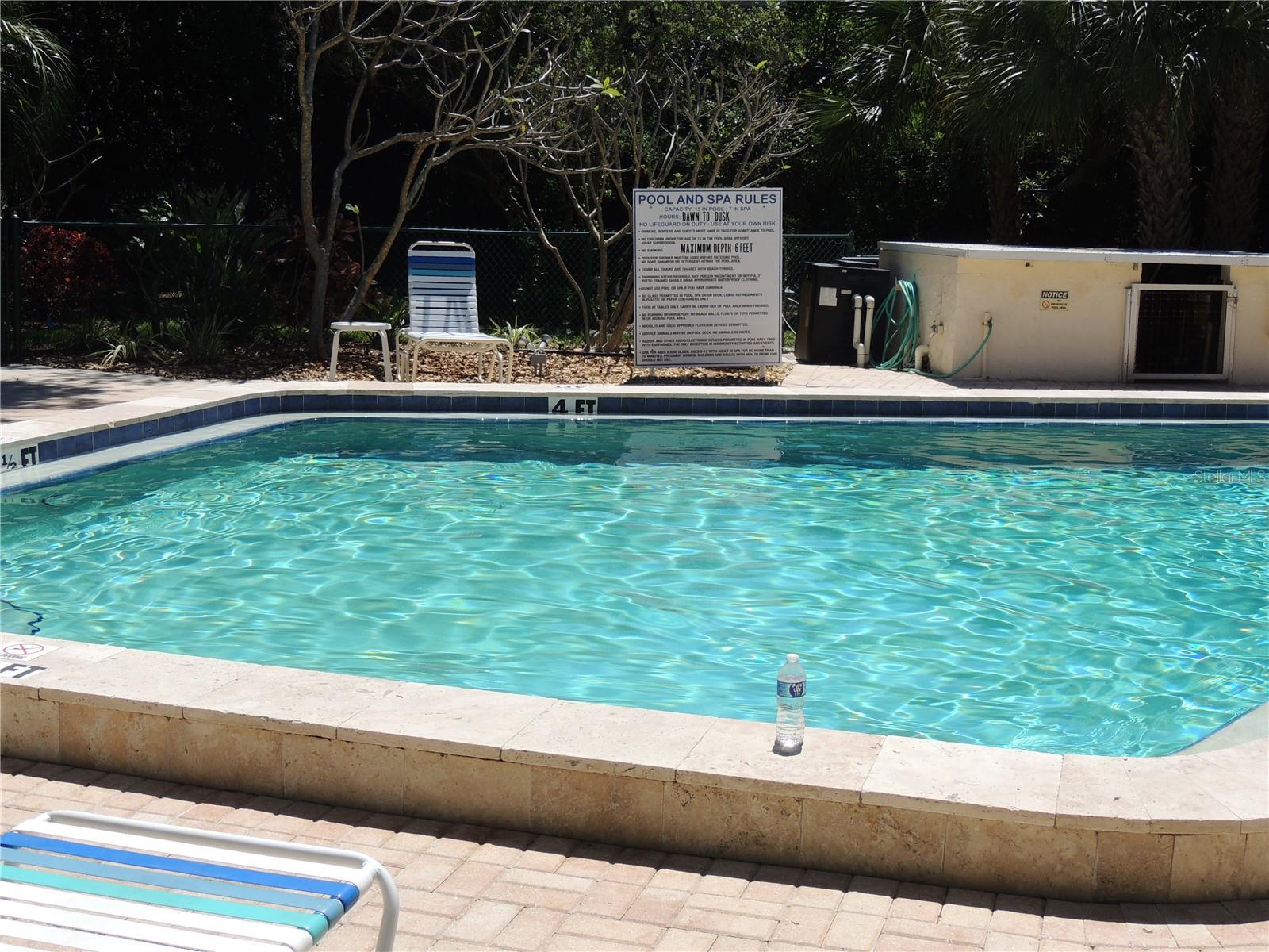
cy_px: 476
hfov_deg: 40.4
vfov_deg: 30.9
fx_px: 1723
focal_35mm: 47
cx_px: 634
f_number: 3.5
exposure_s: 1/1250
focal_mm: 8.3
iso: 100
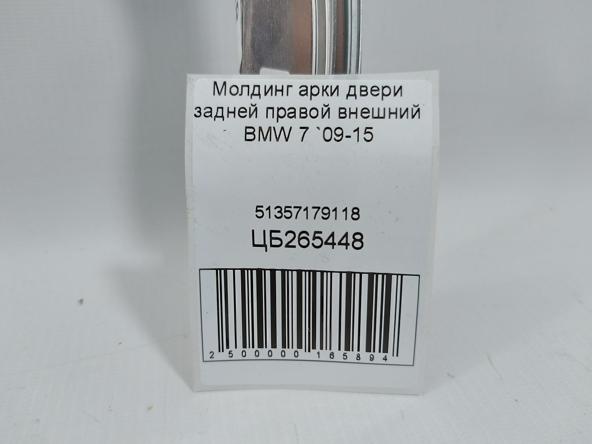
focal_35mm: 24
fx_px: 410
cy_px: 222
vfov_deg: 56.8
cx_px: 296
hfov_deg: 71.6
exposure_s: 1/50
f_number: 1.8
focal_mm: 5.23
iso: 64
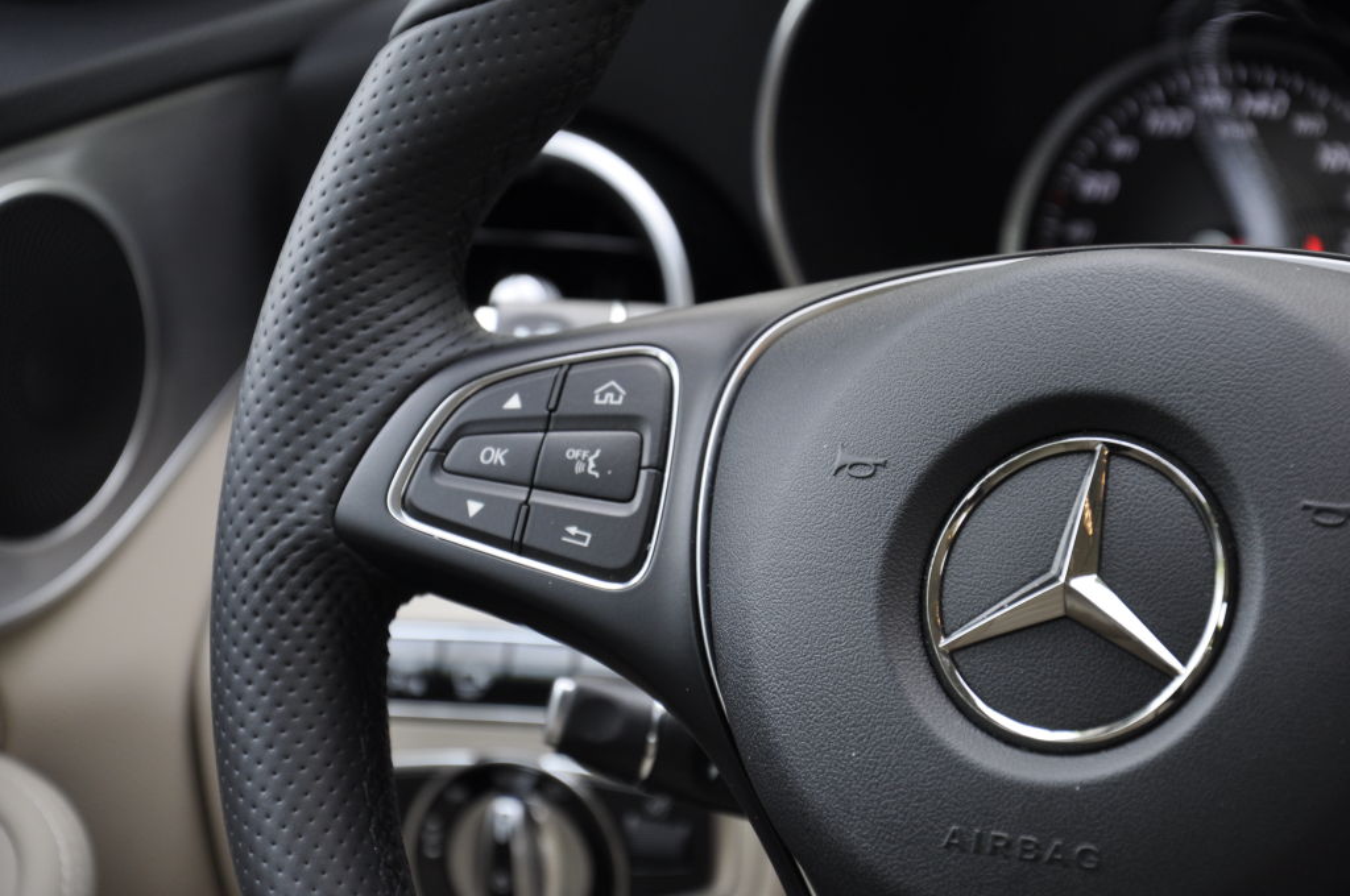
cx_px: 675
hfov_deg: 13.1
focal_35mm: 158
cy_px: 448
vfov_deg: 8.7
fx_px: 5899
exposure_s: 1/80
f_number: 5.6
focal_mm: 105
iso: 400
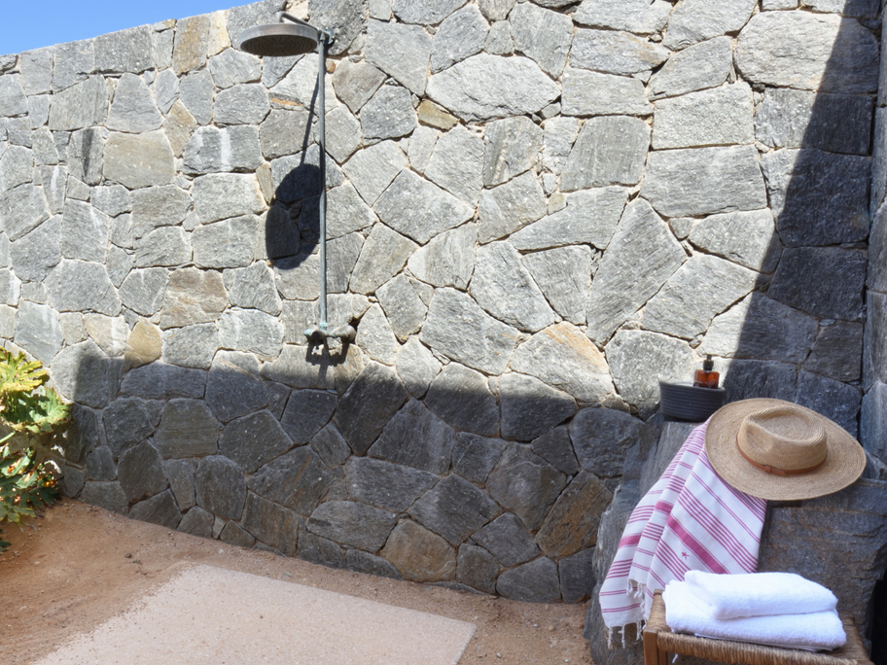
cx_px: 291
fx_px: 692
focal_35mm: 27
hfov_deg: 63.6
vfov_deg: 51.3
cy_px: 312
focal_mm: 16
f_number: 11
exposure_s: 1/3
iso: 200
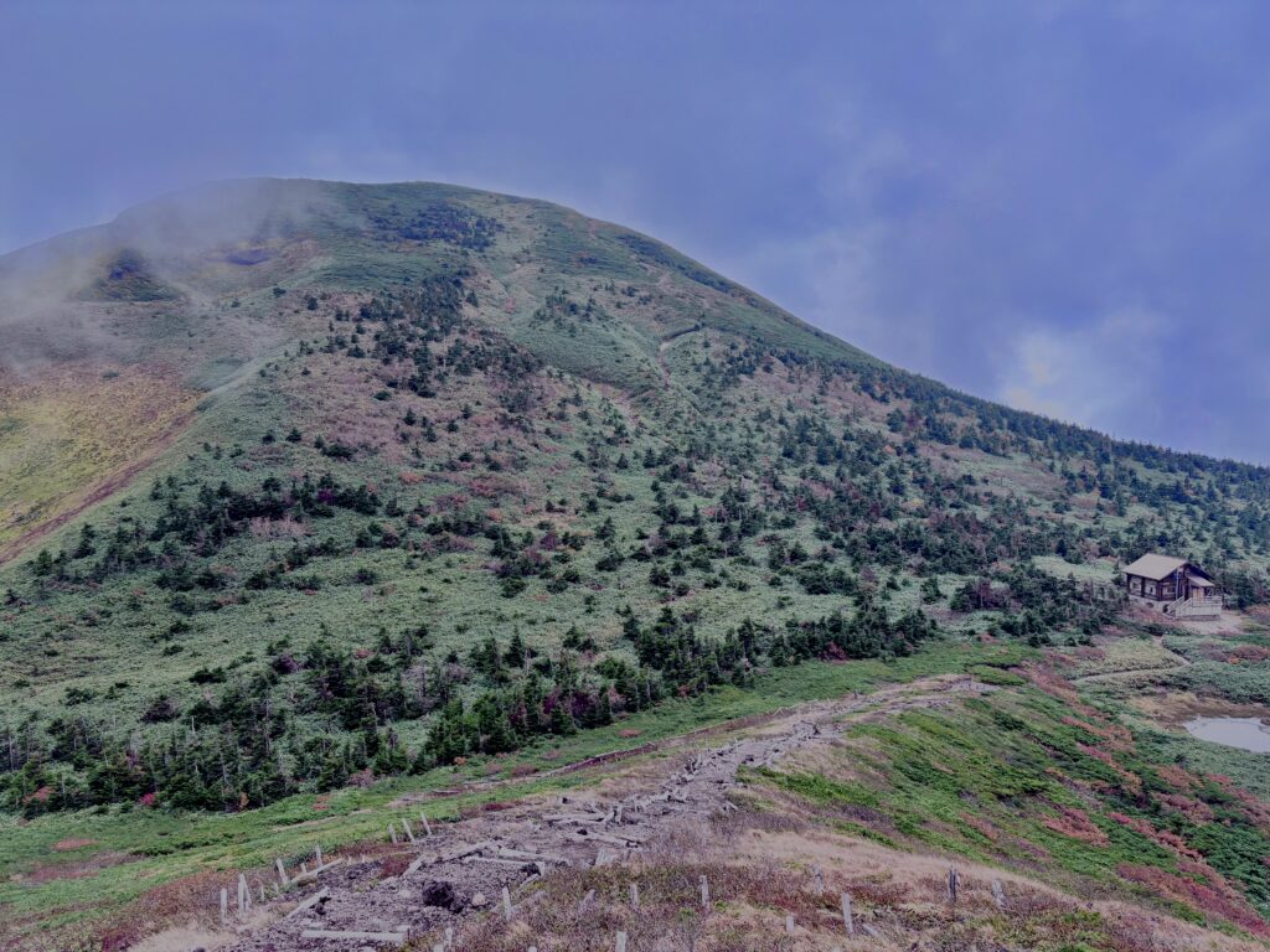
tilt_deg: -4.0
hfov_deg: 67.3
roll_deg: +0.1
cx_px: 635
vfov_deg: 53.1
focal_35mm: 26
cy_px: 476
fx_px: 954
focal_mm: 5.96
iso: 50
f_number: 1.6
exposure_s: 1/1016
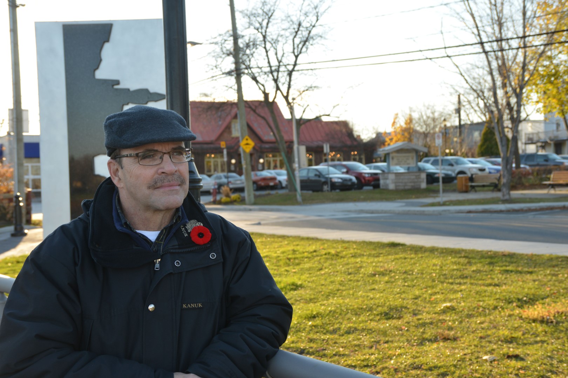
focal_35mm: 48
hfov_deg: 41.1
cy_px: 189
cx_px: 284
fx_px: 757
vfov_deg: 28.1
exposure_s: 1/125
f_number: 9
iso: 250
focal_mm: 48
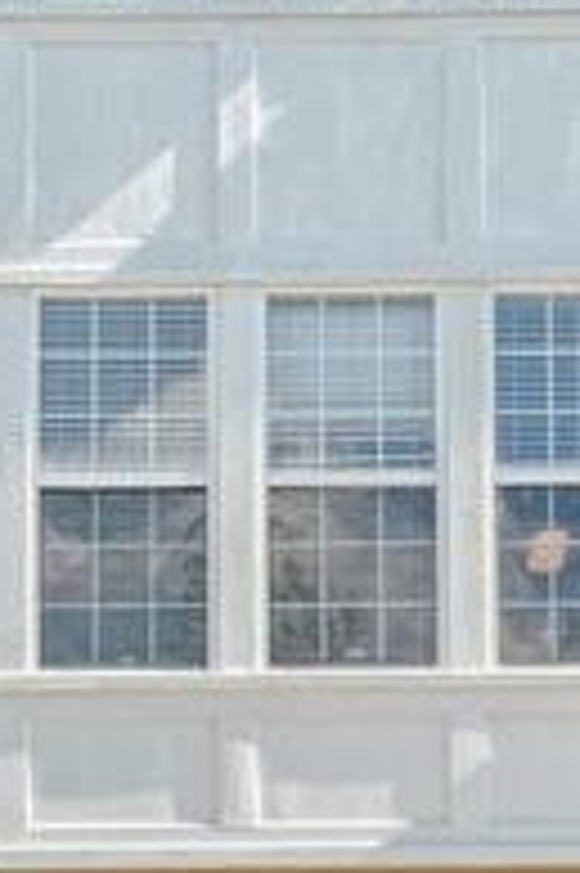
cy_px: 410
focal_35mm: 127
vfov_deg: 16.1
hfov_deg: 10.8
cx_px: 333
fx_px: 3074
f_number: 7.1
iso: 1250
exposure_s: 1/1600
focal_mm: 32
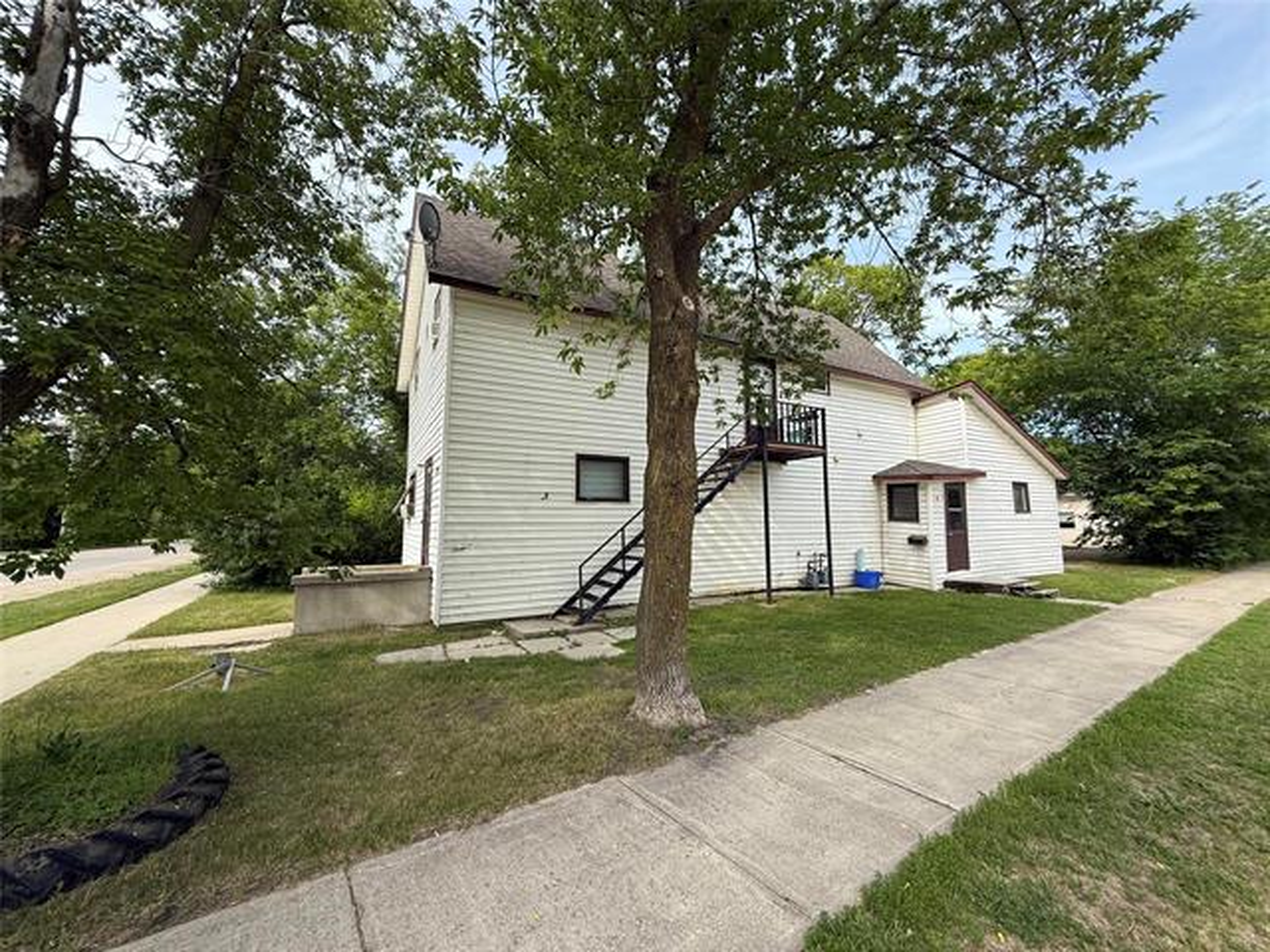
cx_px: 635
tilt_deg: +4.4
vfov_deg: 85.7
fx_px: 514
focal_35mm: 14
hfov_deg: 102.1
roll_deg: -0.7
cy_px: 476
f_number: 2.2
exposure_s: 1/742
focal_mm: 2.22
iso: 50
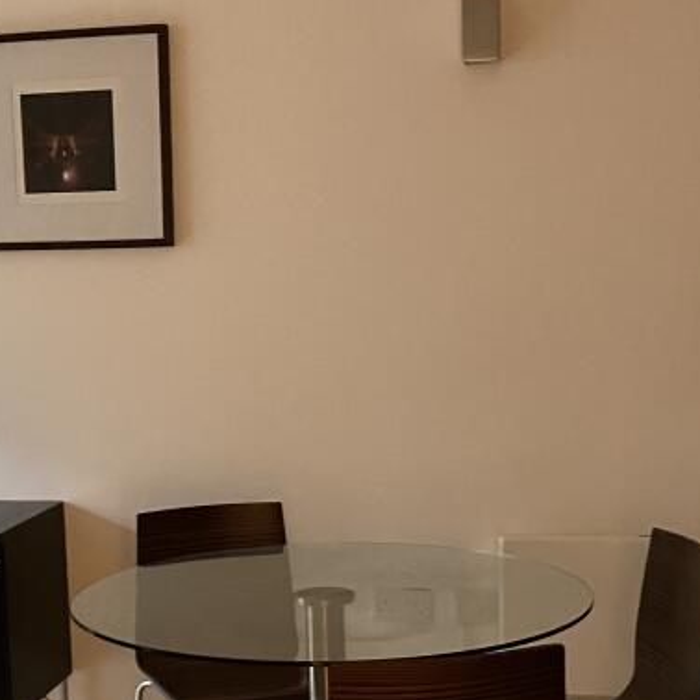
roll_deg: +2.3
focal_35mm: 67
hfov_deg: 25.5
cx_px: 194
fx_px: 1533
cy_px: 519
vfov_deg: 25.4
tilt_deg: -8.8
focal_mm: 3.99
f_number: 1.8
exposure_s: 1/25
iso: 500
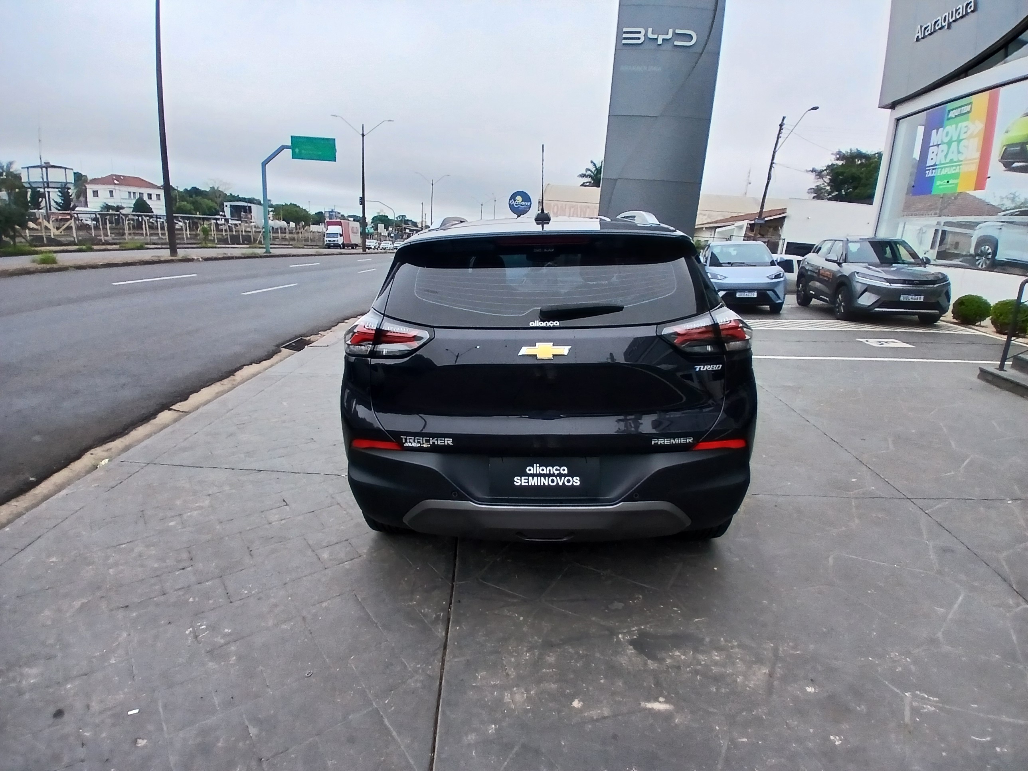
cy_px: 386
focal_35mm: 17
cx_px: 514
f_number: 2.2
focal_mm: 1.4
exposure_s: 1/625
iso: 50
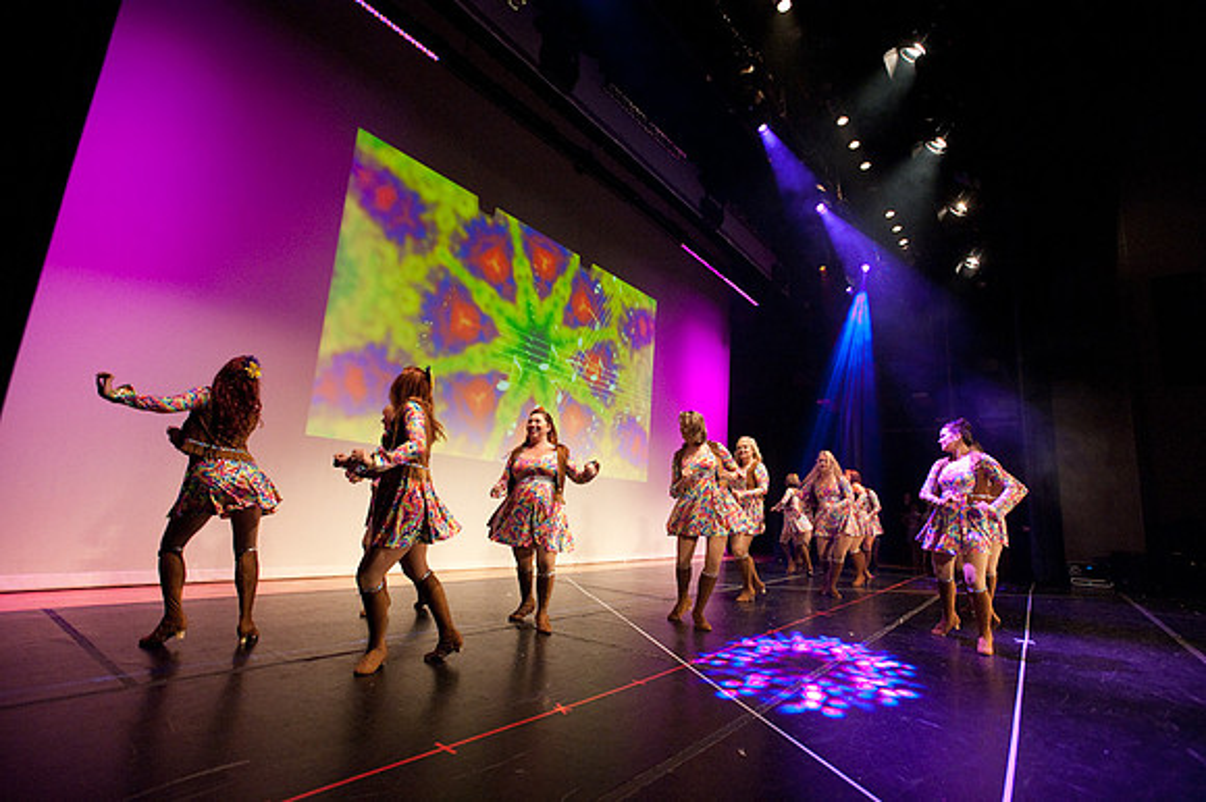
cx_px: 603
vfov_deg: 70.4
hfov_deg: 93.3
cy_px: 401
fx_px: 569
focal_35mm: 17
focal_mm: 17
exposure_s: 1/200
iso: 3200
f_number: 4
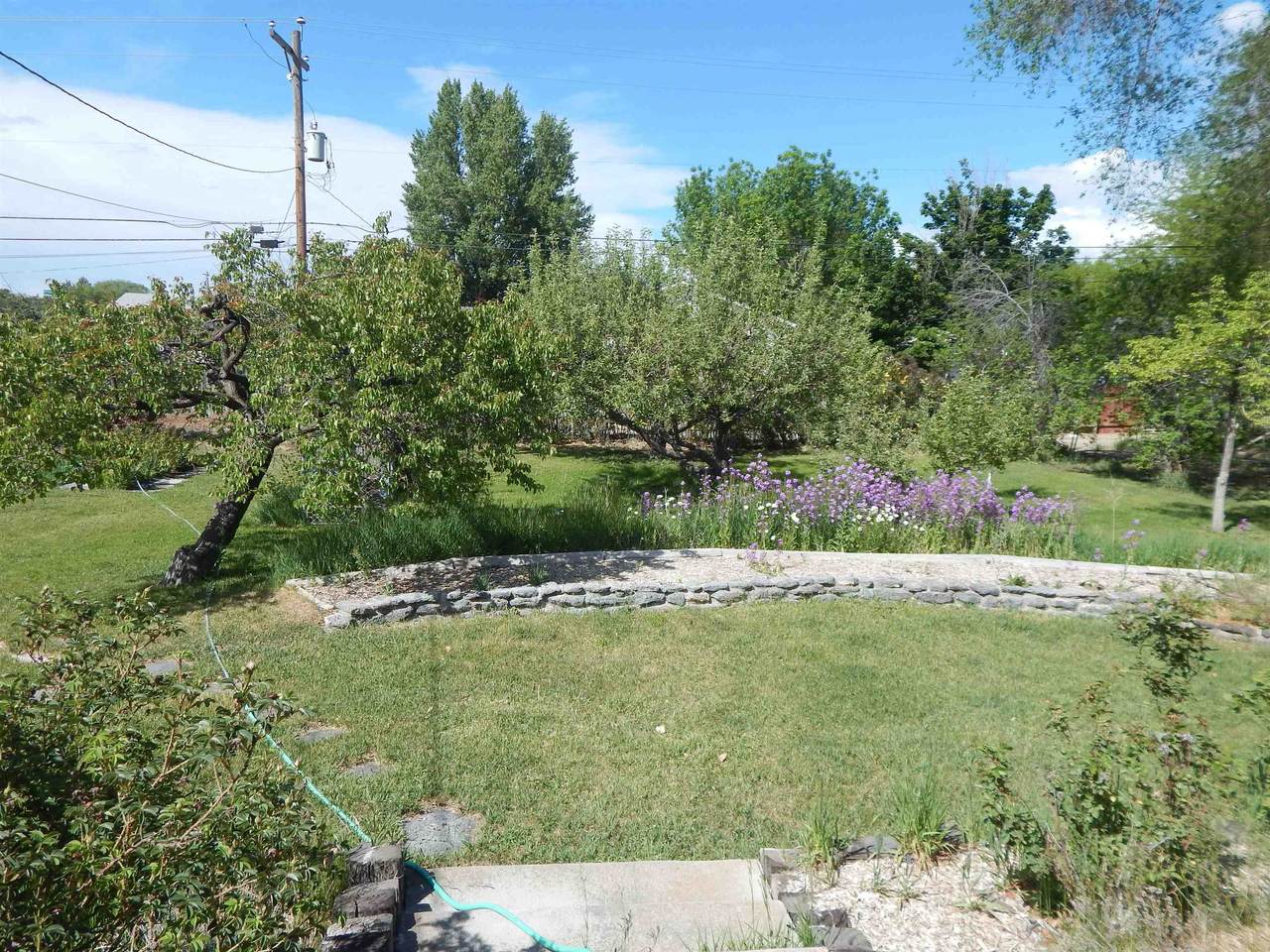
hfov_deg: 69.4
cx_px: 635
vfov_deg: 54.9
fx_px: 917
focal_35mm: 25
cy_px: 476
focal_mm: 4.5
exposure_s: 1/400
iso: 125
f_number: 6.1
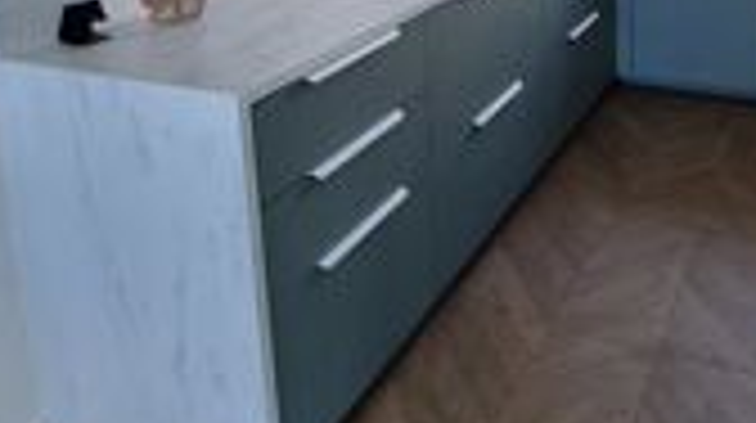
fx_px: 721
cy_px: -70
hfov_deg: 51.9
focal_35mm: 36
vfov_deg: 28.8
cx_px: 603
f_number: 2.2
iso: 160
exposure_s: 1/60
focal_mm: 2.2
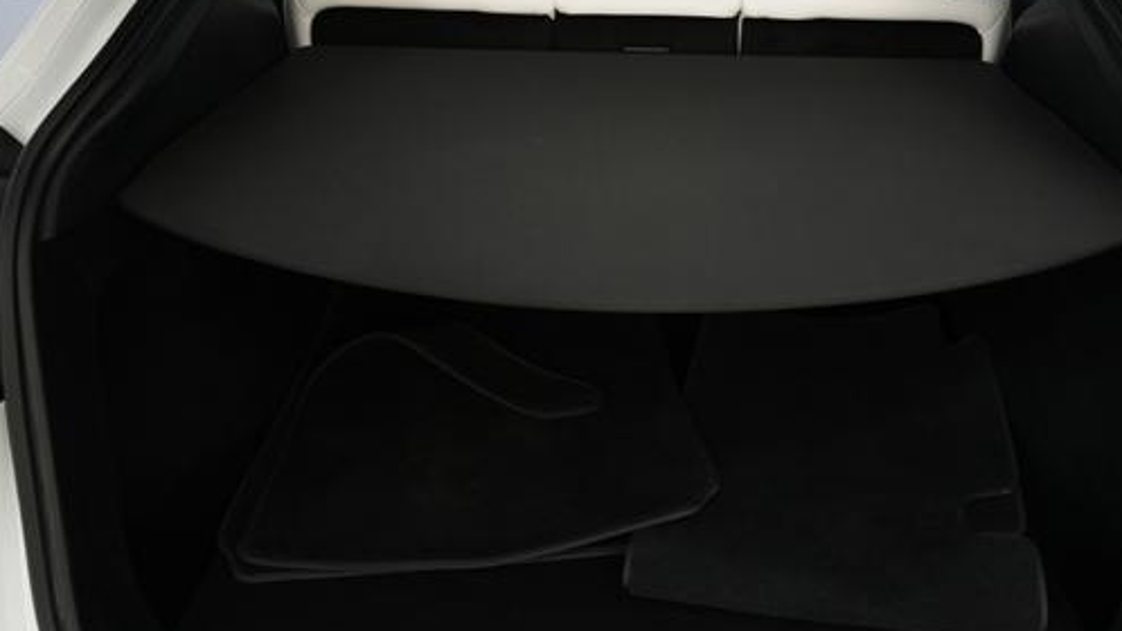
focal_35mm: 35
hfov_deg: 56.4
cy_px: 343
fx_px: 1041
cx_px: 651
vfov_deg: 33.7
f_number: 2.8
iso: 2000
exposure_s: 1/160
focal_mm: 26
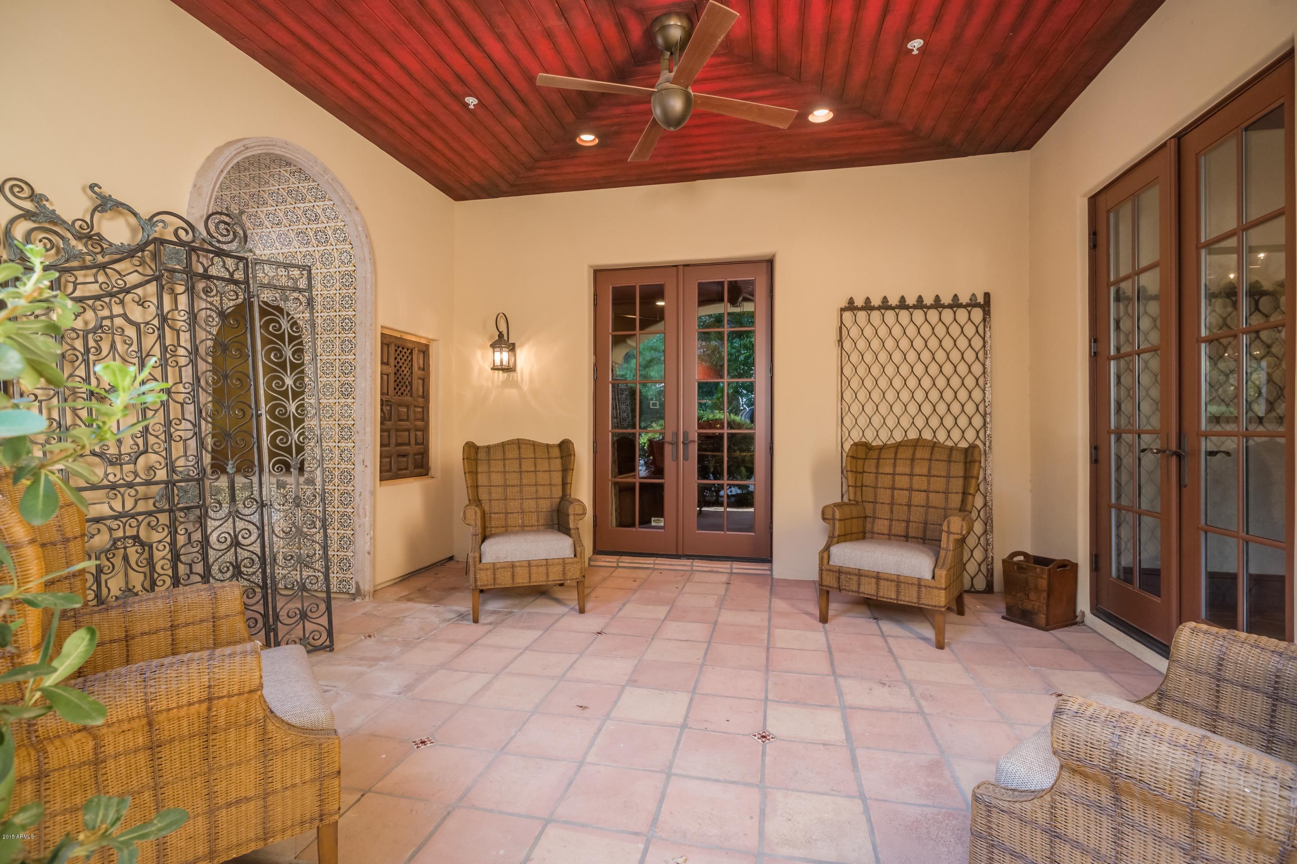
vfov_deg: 73.7
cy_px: 432
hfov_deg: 96.7
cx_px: 648
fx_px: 576
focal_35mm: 16
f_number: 8
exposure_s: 1/15
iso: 2000
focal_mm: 16
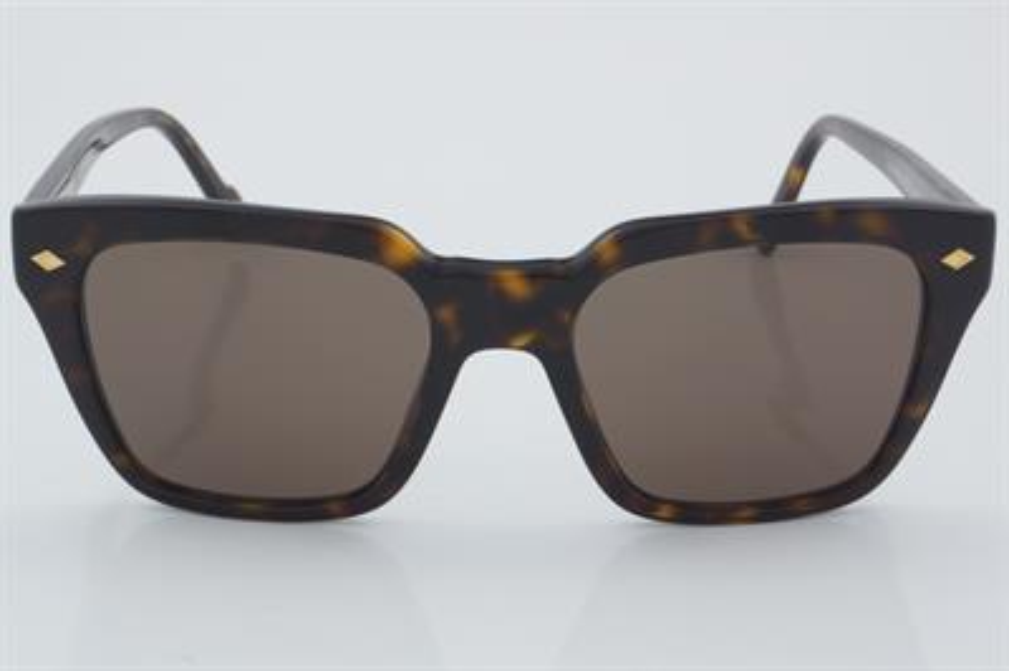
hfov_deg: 24.6
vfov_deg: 16.5
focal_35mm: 82
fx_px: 2310
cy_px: 336
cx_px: 504
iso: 100
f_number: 32
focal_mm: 55
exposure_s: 1/4
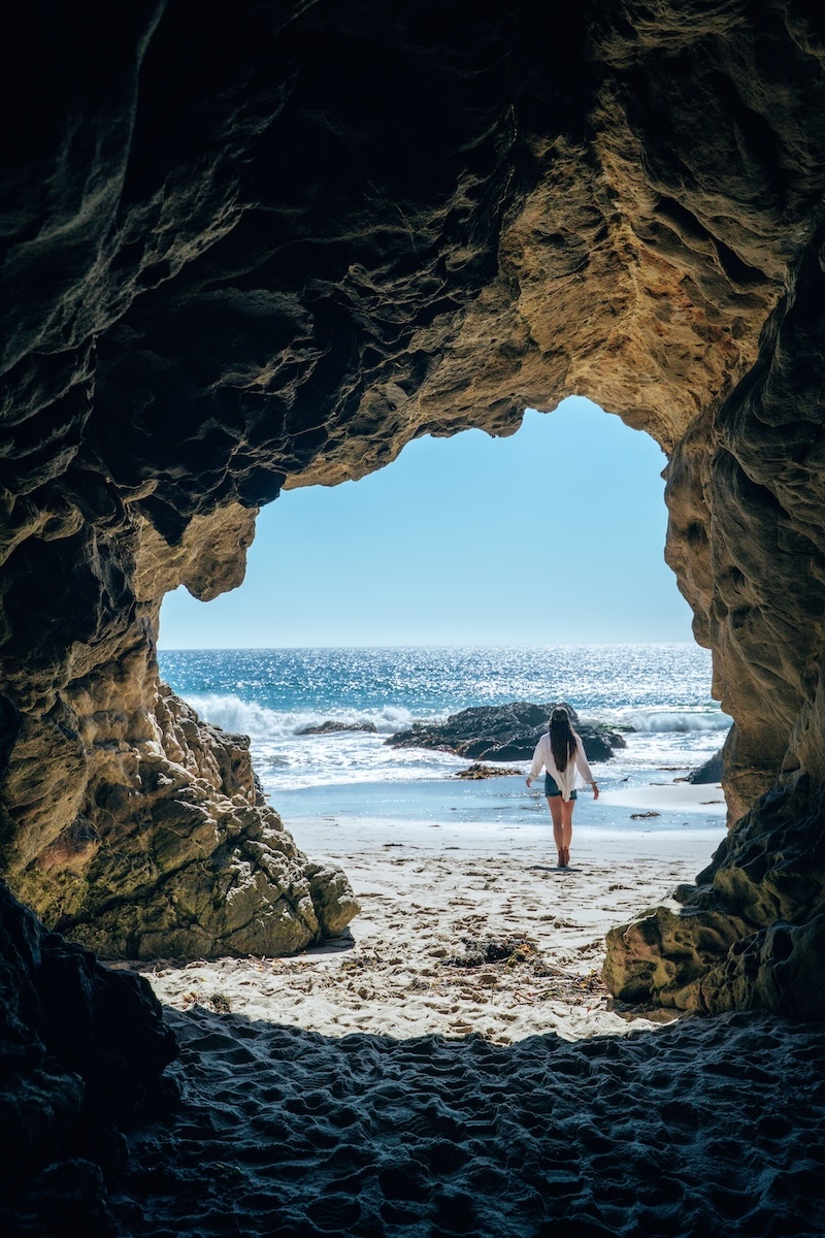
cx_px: 412
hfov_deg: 29.9
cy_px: 619
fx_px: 1547
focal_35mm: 45
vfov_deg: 43.6
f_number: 6.3
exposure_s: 1/1000
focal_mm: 45
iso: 160
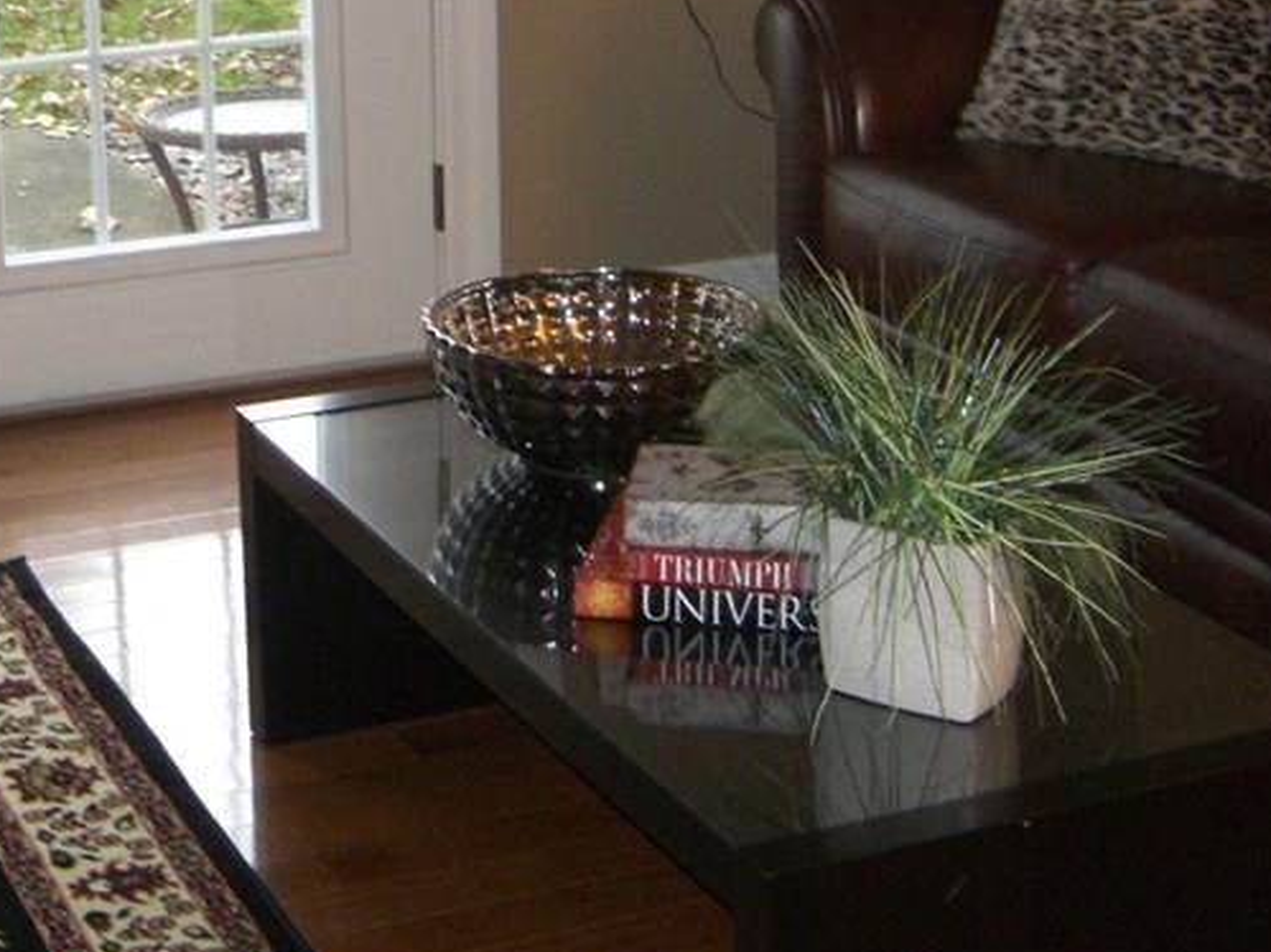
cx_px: 250
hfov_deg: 24.6
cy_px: 13
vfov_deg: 18.4
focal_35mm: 78
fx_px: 2863
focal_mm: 7.9
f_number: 2.8
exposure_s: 1/60
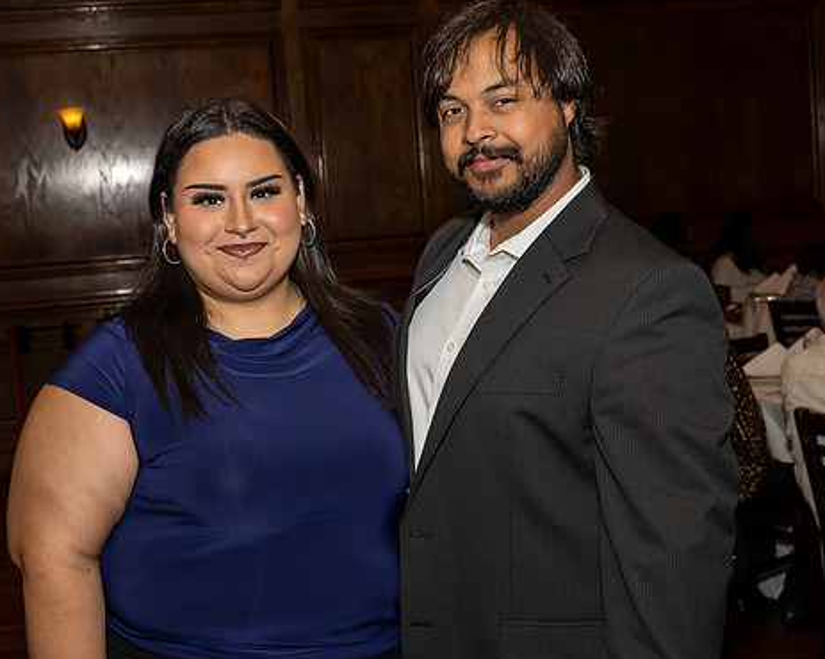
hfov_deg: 31.4
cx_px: 452
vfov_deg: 25.4
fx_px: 1464
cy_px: 289
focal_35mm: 60
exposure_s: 1/250
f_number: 7.1
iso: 500
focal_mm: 40
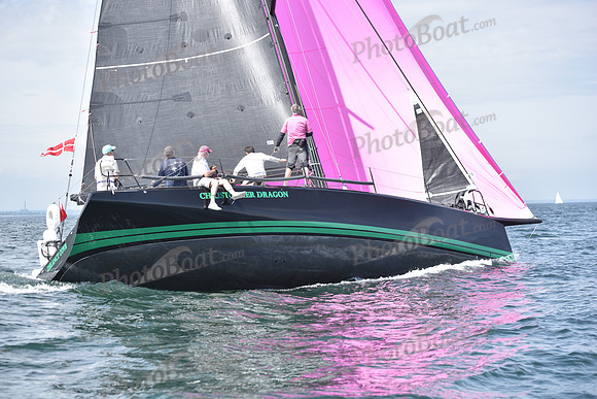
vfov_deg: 19.5
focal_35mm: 70
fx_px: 1161
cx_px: 298
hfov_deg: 28.8
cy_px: 200
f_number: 4
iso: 200
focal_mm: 70
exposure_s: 1/1250
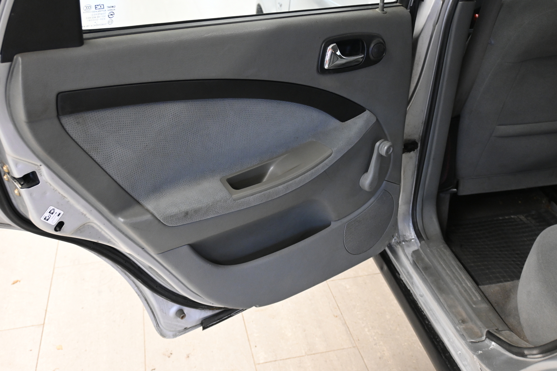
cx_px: 278
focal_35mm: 38
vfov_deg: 35.5
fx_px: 580
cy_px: 186
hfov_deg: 51.3
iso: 1800
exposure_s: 1/40
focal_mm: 25
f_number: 4.2
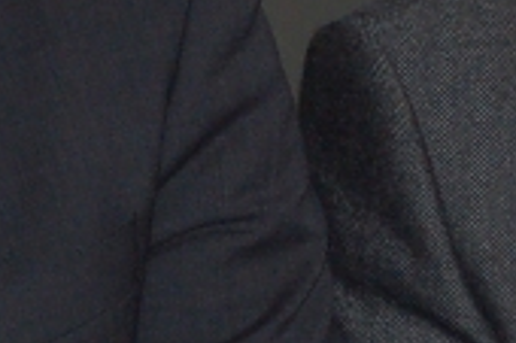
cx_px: -285
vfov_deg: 3.9
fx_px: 4988
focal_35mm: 348
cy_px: 33
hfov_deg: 5.9
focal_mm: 35
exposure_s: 1/60
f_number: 5.3
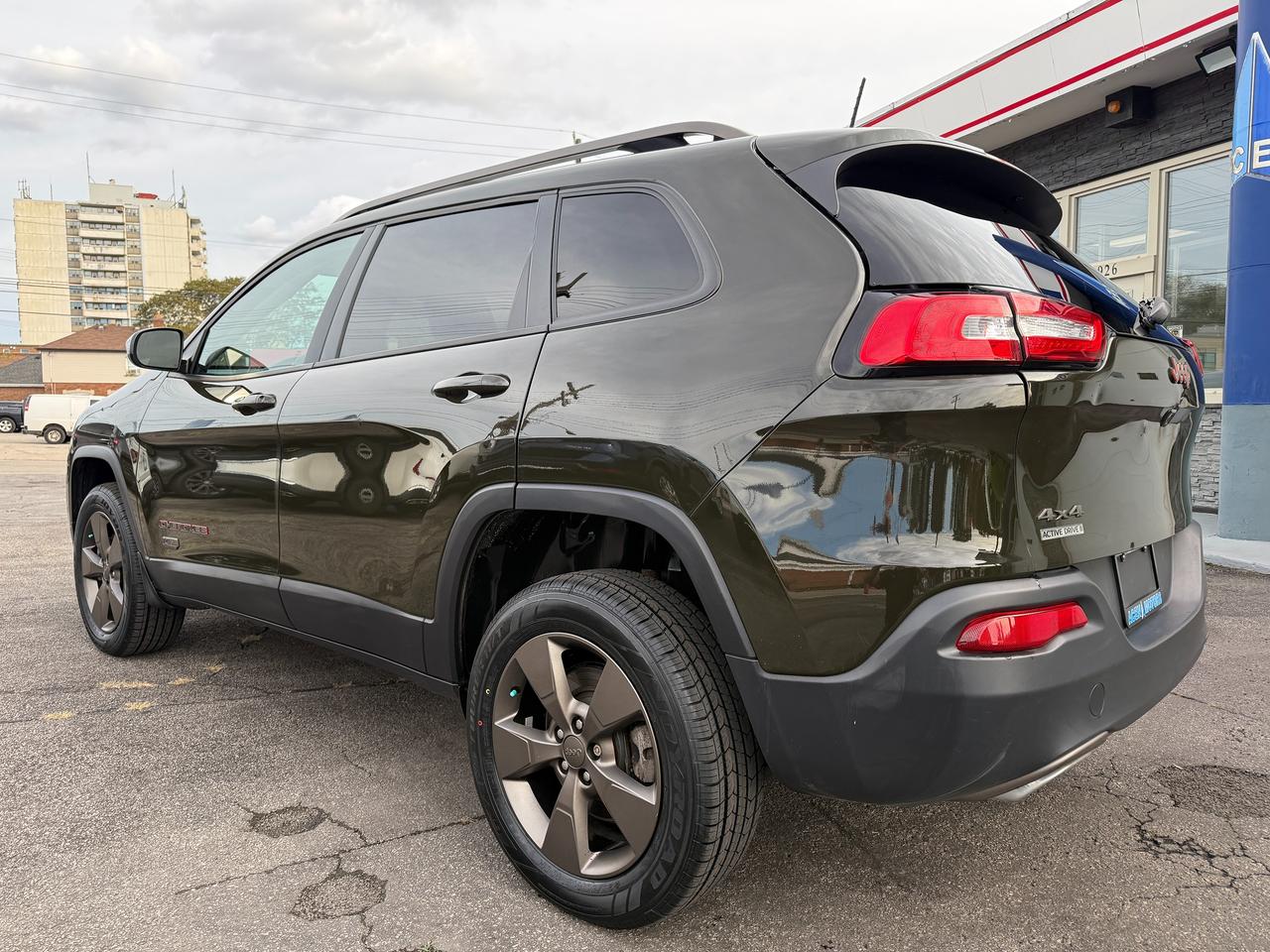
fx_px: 881
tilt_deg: -3.8
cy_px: 476
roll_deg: +0.5
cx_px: 635
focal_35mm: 24
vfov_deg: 56.8
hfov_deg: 71.6
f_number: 1.78
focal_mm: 6.76
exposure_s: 1/849
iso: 100
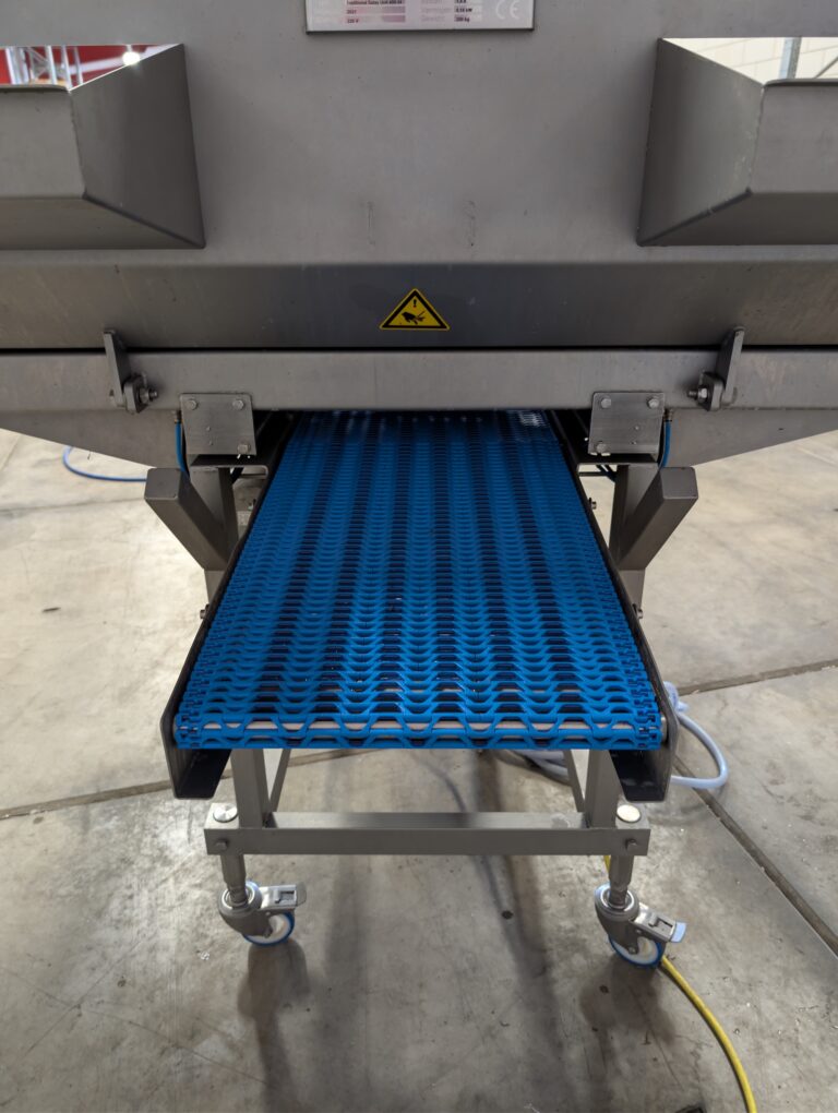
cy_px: 556
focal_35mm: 24
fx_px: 773
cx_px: 419
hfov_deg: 56.9
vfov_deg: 71.5
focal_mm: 6.9
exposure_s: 1/16.7
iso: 212
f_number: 1.68
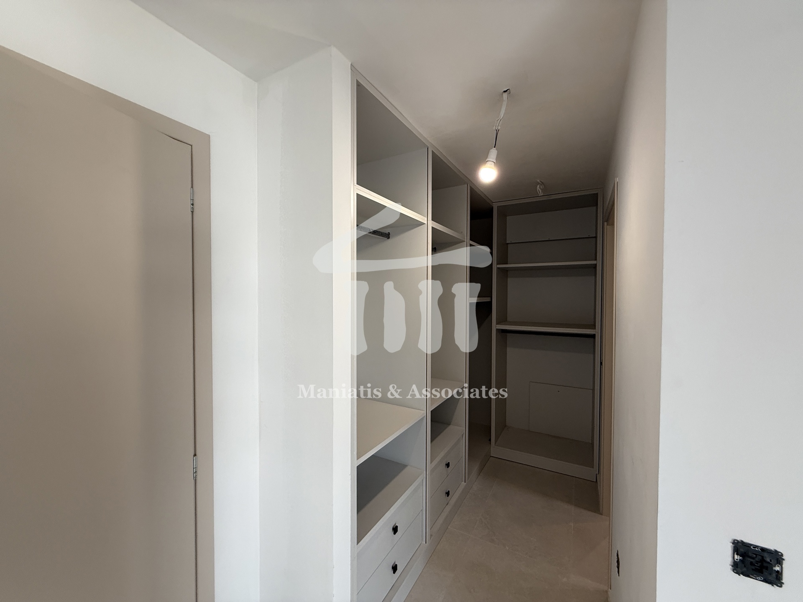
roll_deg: -0.6
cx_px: 402
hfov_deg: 102.1
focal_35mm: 14
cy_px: 301
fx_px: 325
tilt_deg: +0.5
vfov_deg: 85.7
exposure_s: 1/99
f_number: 2.2
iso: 125
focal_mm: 2.22
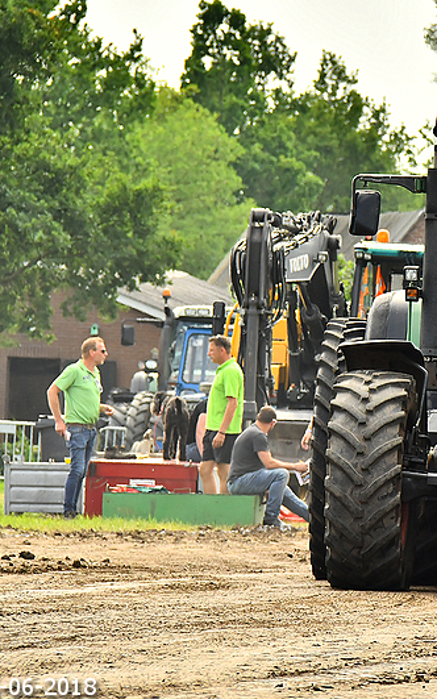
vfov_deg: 3.6
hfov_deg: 2.3
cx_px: 491
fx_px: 10973
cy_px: 350
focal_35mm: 576
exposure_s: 1/800
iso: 500
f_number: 9
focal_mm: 250
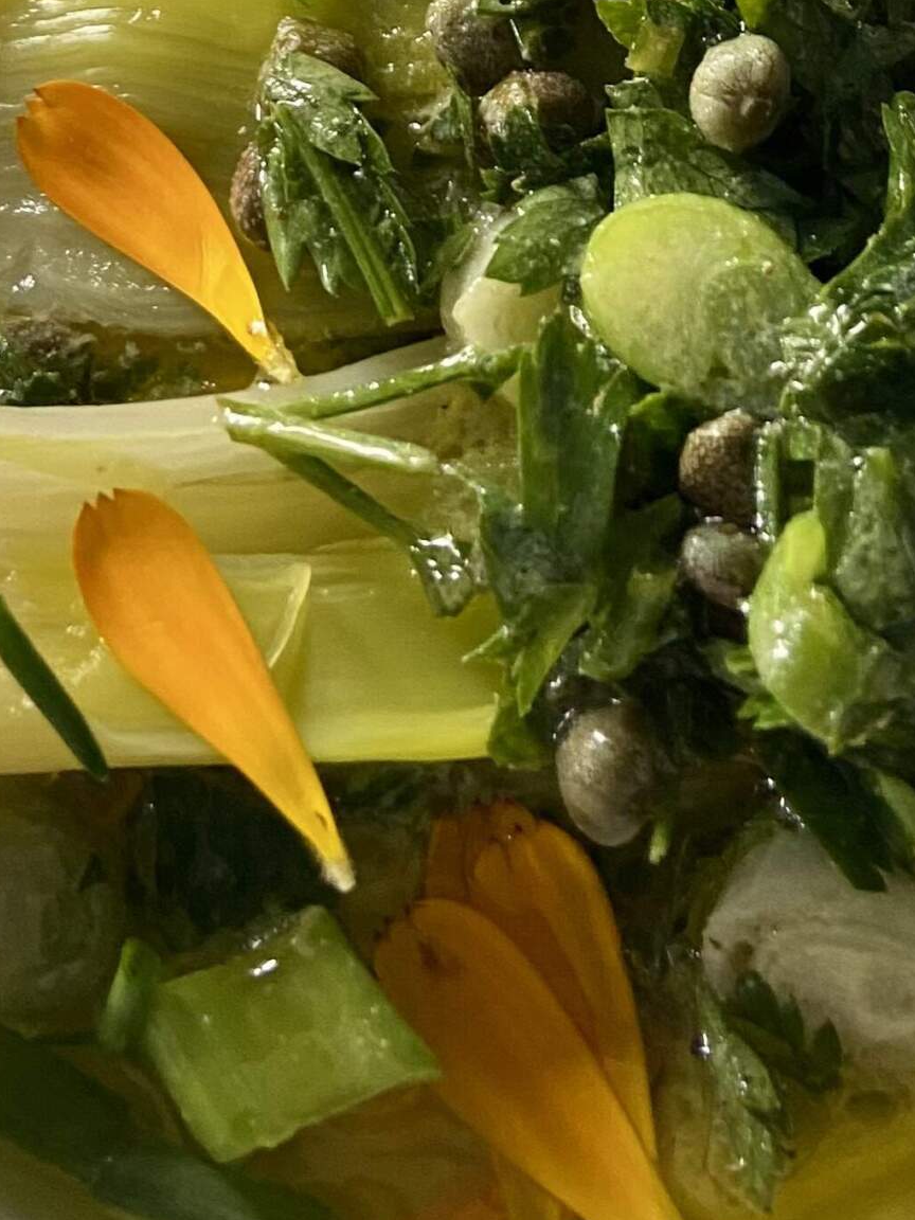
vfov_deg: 22.7
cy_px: -351
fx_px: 2714
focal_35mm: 77
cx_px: 650
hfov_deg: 19.0
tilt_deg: -59.6
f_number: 1.8
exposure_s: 1/60
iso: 160
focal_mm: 4.25
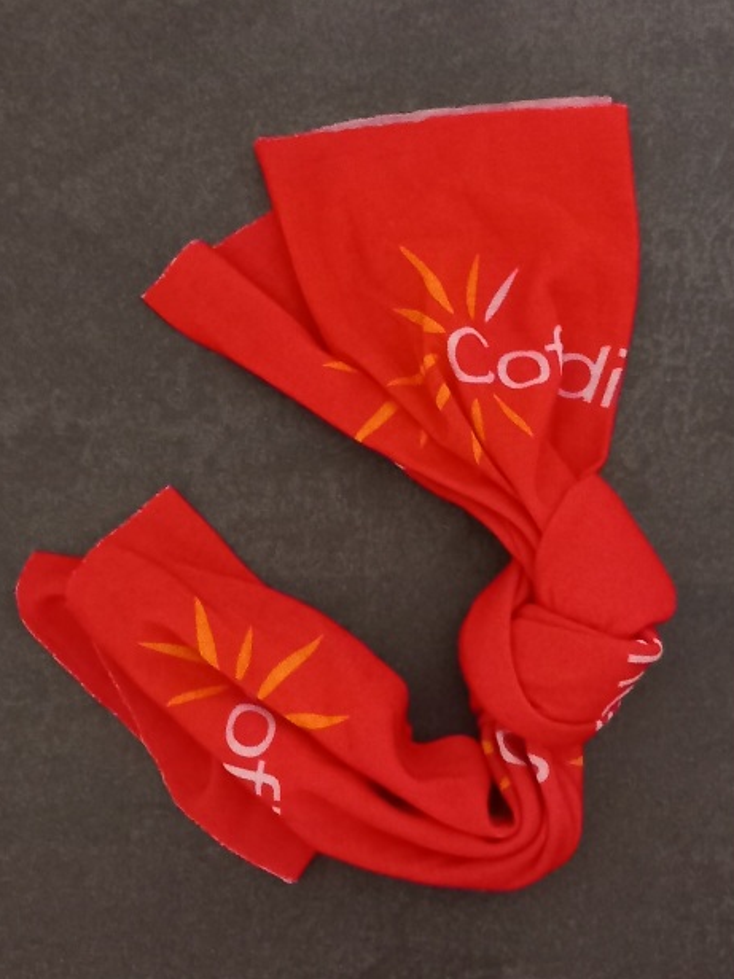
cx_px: 371
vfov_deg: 63.4
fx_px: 792
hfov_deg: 49.7
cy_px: 501
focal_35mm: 28
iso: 800
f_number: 1.8
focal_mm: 4
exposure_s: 1/20
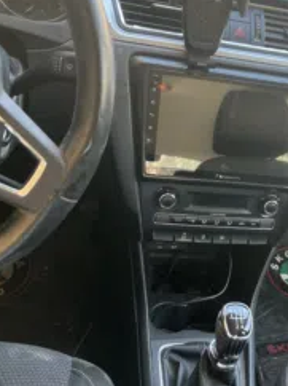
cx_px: 223
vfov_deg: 43.9
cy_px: 182
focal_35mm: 43
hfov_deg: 32.8
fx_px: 478
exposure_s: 1/121
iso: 100
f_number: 1.5
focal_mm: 5.7
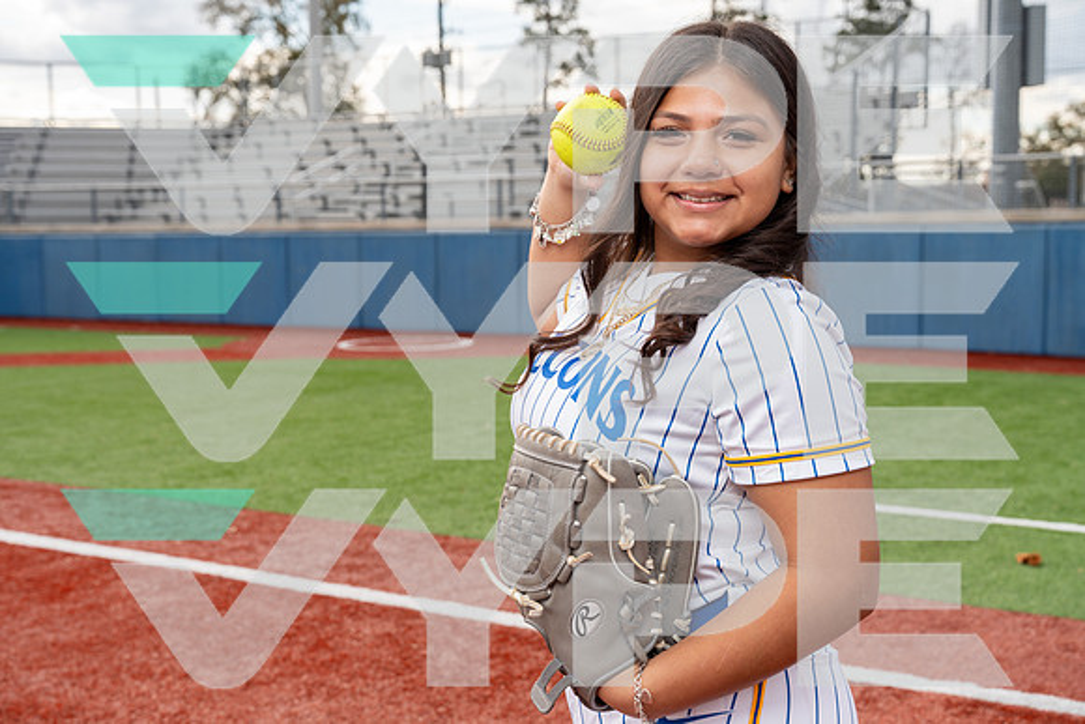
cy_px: 362
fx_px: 1417
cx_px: 542
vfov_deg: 28.7
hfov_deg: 41.9
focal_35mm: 47
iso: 160
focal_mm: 47
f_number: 5.6
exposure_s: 1/250
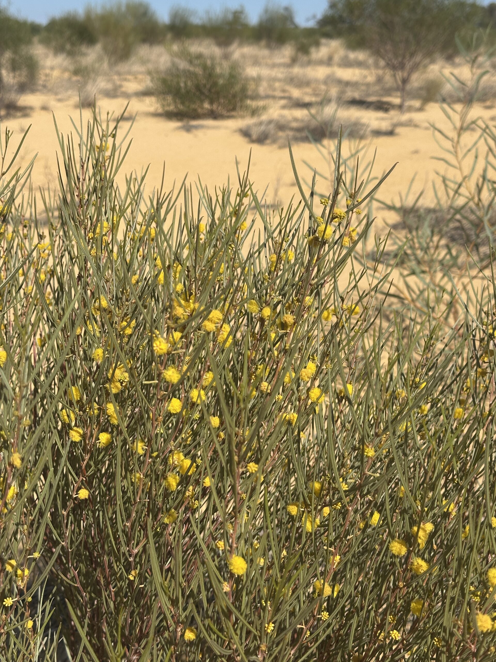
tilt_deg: -16.1
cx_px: 248
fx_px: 917
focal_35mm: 48
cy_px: 331
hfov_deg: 30.3
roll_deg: +0.8
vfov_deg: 39.7
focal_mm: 6.86
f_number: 1.78
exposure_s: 1/5000
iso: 64
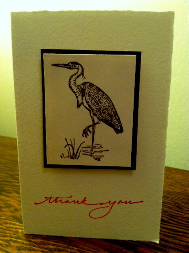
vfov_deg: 52.7
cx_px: 94
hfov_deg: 40.6
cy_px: 126
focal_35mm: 35
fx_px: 255
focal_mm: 3.85
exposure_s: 1/15
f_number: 2.8
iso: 250
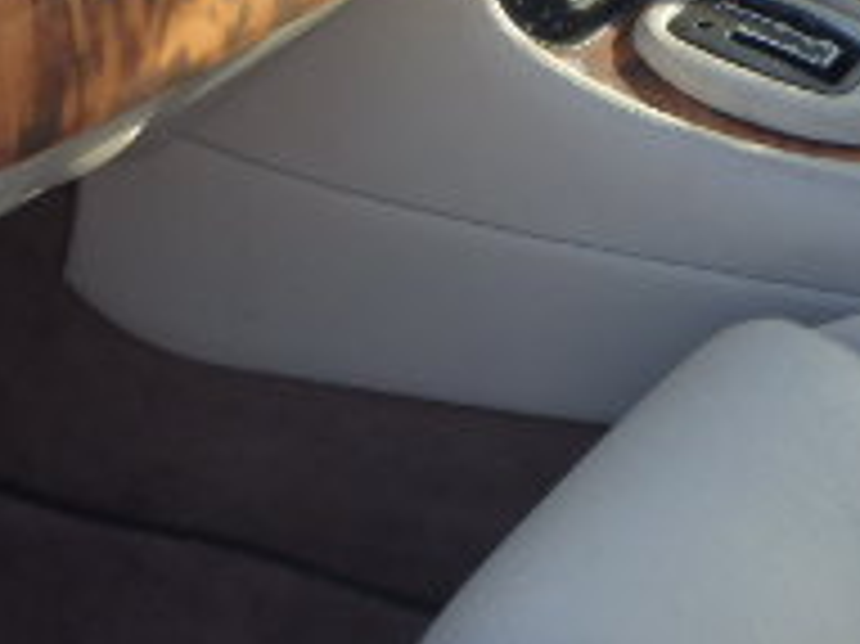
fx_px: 2334
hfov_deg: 20.4
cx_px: 783
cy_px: 77
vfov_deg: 15.5
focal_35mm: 94
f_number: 3.9
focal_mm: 5
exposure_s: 1/80
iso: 125
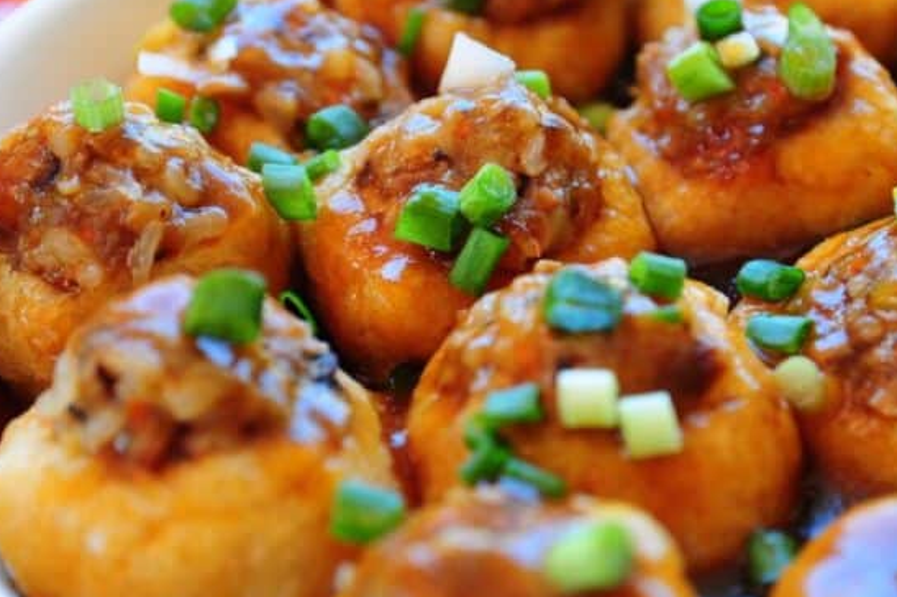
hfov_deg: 21.2
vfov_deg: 14.2
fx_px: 2390
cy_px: 233
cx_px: 497
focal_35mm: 96
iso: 200
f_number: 4.8
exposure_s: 1/90
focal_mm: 50
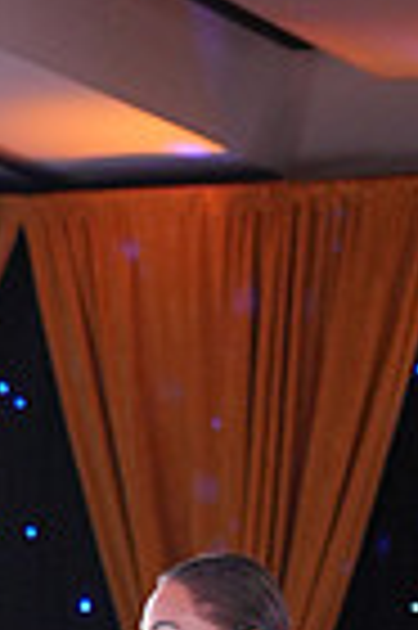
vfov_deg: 7.2
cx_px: 542
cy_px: 1161
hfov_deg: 4.9
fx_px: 4853
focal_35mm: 278
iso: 2500
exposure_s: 1/400
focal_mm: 67
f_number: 4
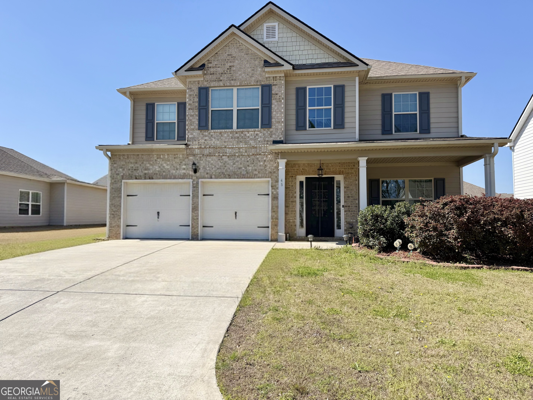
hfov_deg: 71.6
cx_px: 266
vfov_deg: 56.8
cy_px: 200
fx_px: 370
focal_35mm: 24
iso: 80
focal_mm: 6.76
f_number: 1.78
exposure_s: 1/4167
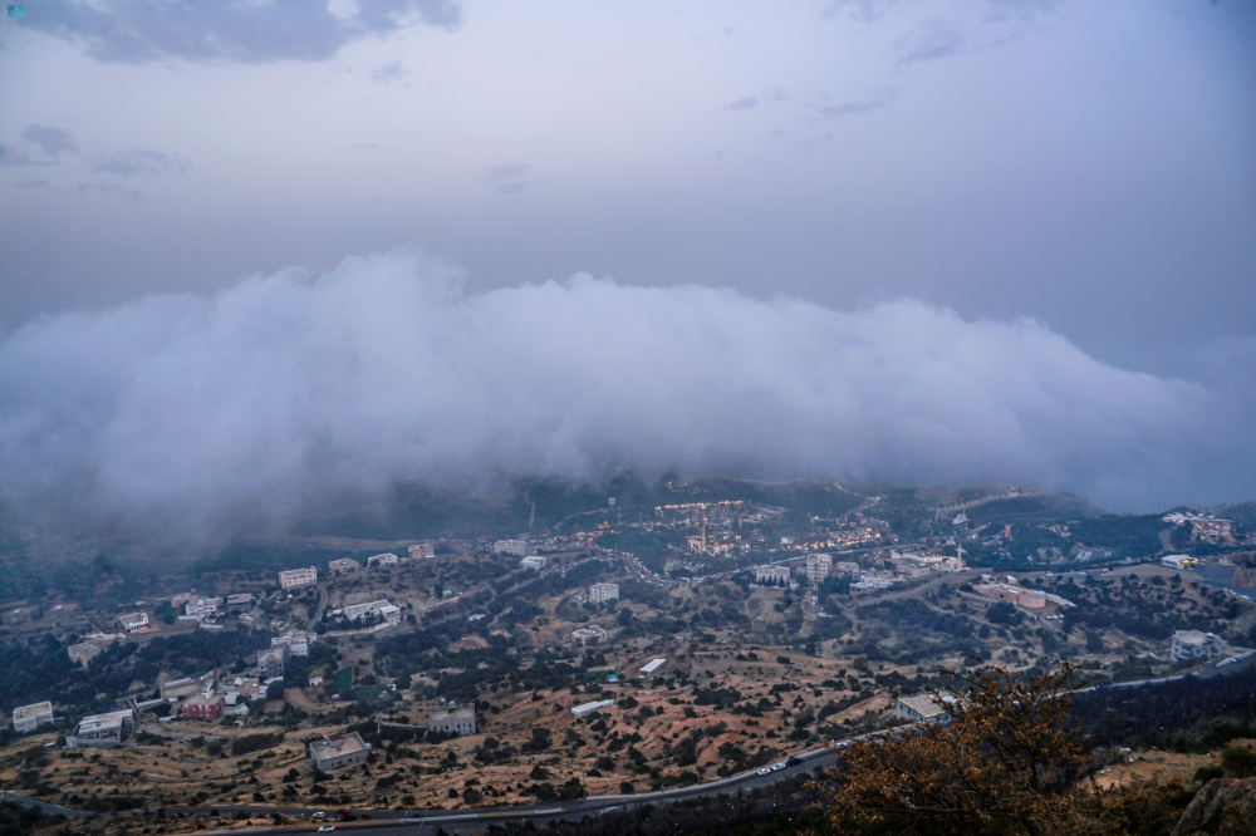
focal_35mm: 25
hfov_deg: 71.5
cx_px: 628
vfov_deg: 51.3
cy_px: 418
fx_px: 872
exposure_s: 1/6
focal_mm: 25
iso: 64
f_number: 9
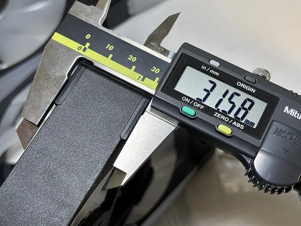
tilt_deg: -71.9
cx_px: 150
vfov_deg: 28.0
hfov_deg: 36.8
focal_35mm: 52
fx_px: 452
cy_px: 113
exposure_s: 1/60
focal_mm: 5.96
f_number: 1.6
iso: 32
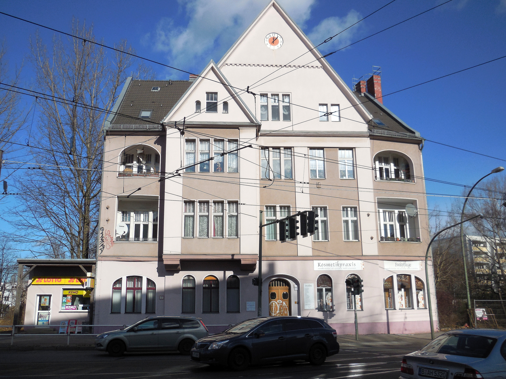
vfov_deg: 41.8
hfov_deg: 54.0
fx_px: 497
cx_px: 253
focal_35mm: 34
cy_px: 190
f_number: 6.8
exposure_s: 1/800
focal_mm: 6.1
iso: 125
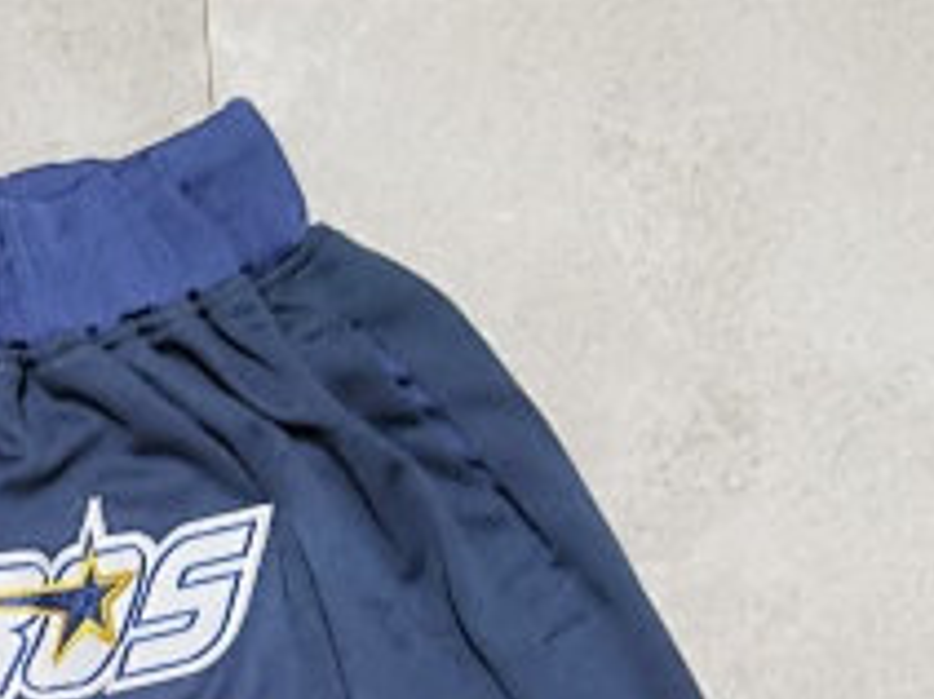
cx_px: -106
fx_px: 1726
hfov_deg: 27.6
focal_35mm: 64
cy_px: 825
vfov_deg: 21.4
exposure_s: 1/50
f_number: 1.9
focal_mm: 6.71
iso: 250
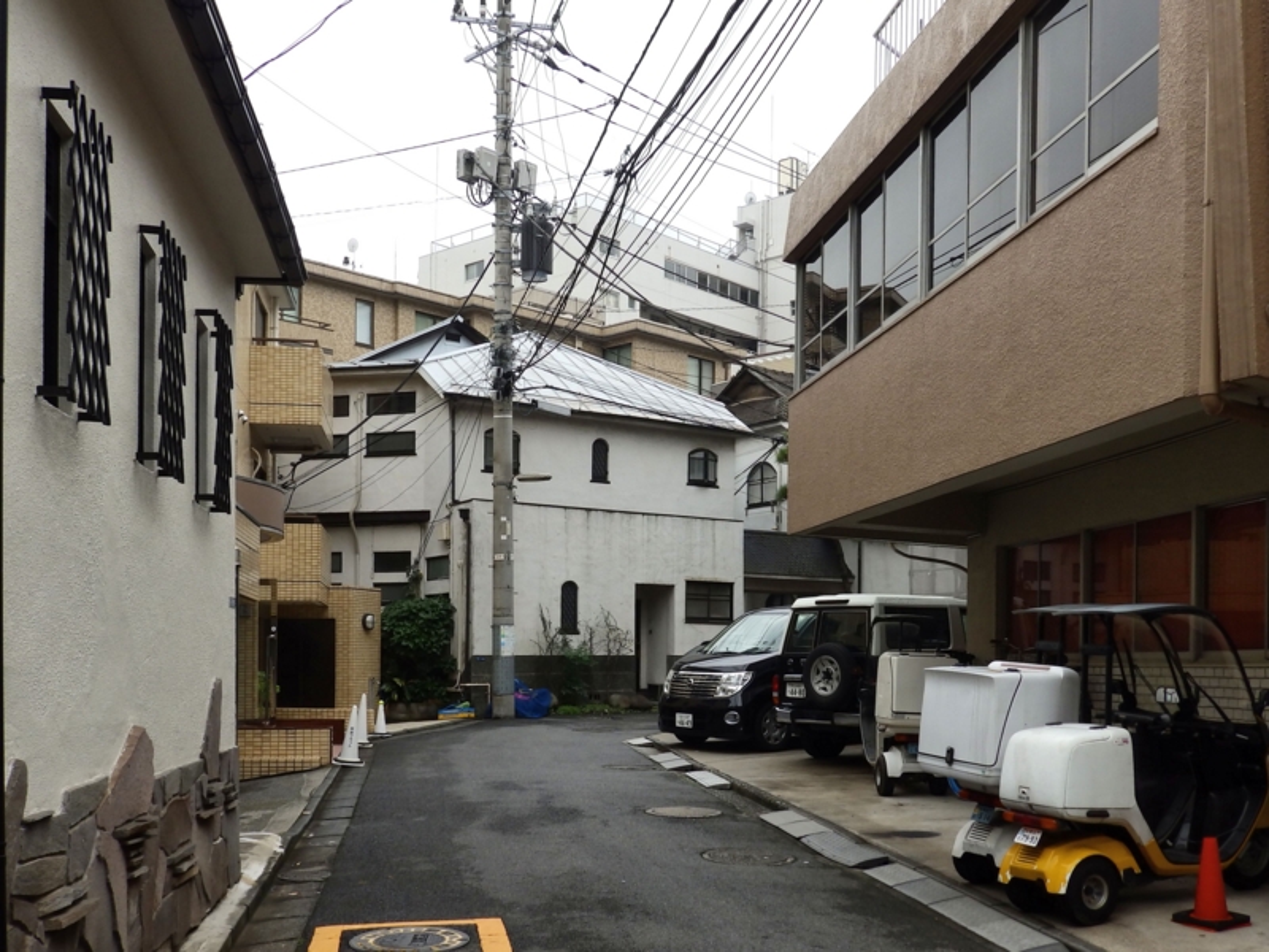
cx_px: 634
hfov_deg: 56.8
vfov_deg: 44.2
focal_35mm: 32
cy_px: 476
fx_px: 1173
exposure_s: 1/125
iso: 80
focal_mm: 5.7
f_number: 4.5
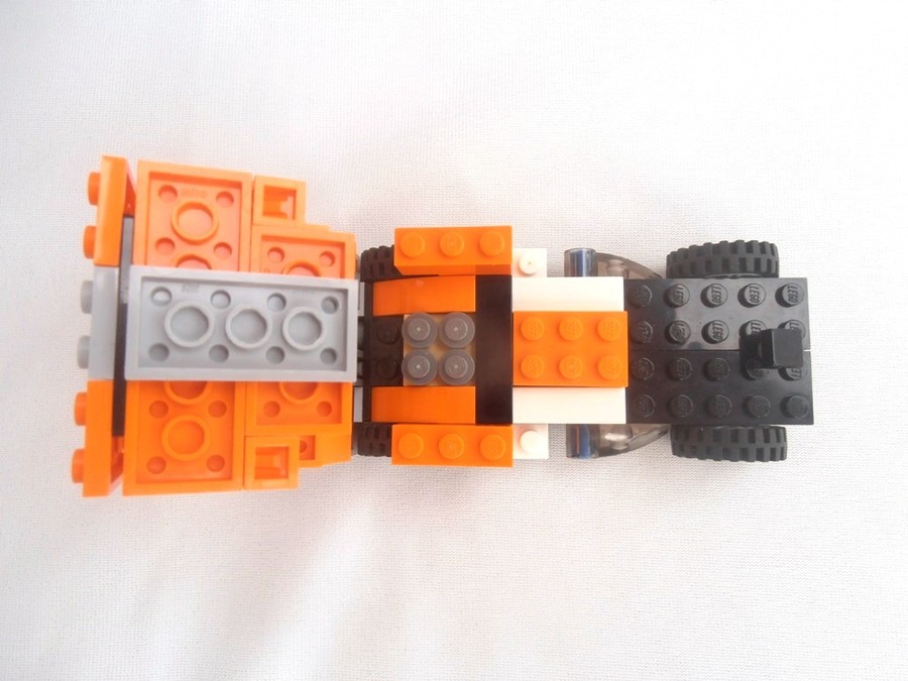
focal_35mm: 24
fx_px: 630
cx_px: 454
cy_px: 340
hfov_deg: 71.6
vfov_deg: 56.8
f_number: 3
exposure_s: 1/250
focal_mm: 4.2
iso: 80
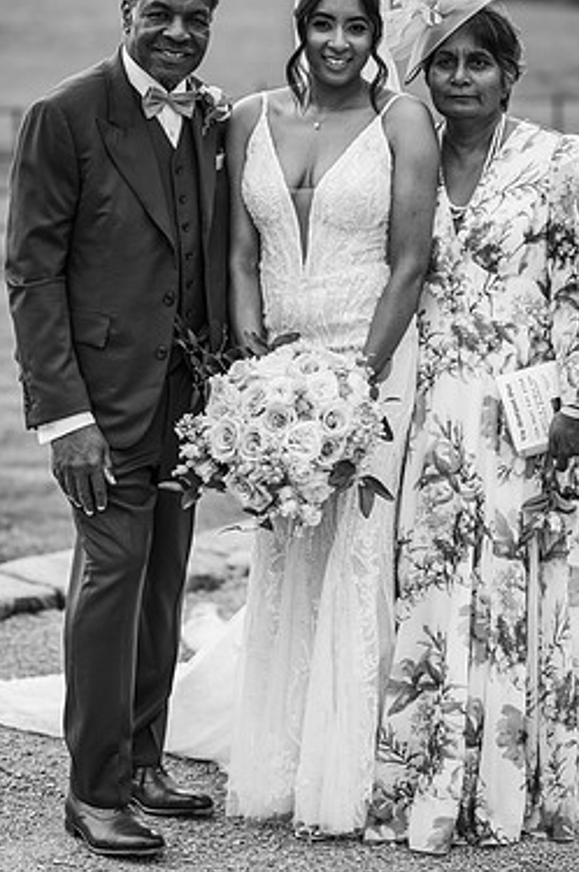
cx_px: 317
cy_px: 381
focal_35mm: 102
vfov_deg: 20.0
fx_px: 2467
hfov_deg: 13.4
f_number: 2.2
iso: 100
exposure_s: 1/1250
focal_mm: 85
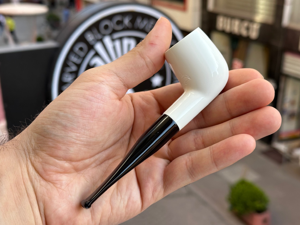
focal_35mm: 48
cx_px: 150
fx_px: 416
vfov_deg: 30.3
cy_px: 112
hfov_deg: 39.7
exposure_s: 1/399
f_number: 1.78
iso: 64
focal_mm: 6.86
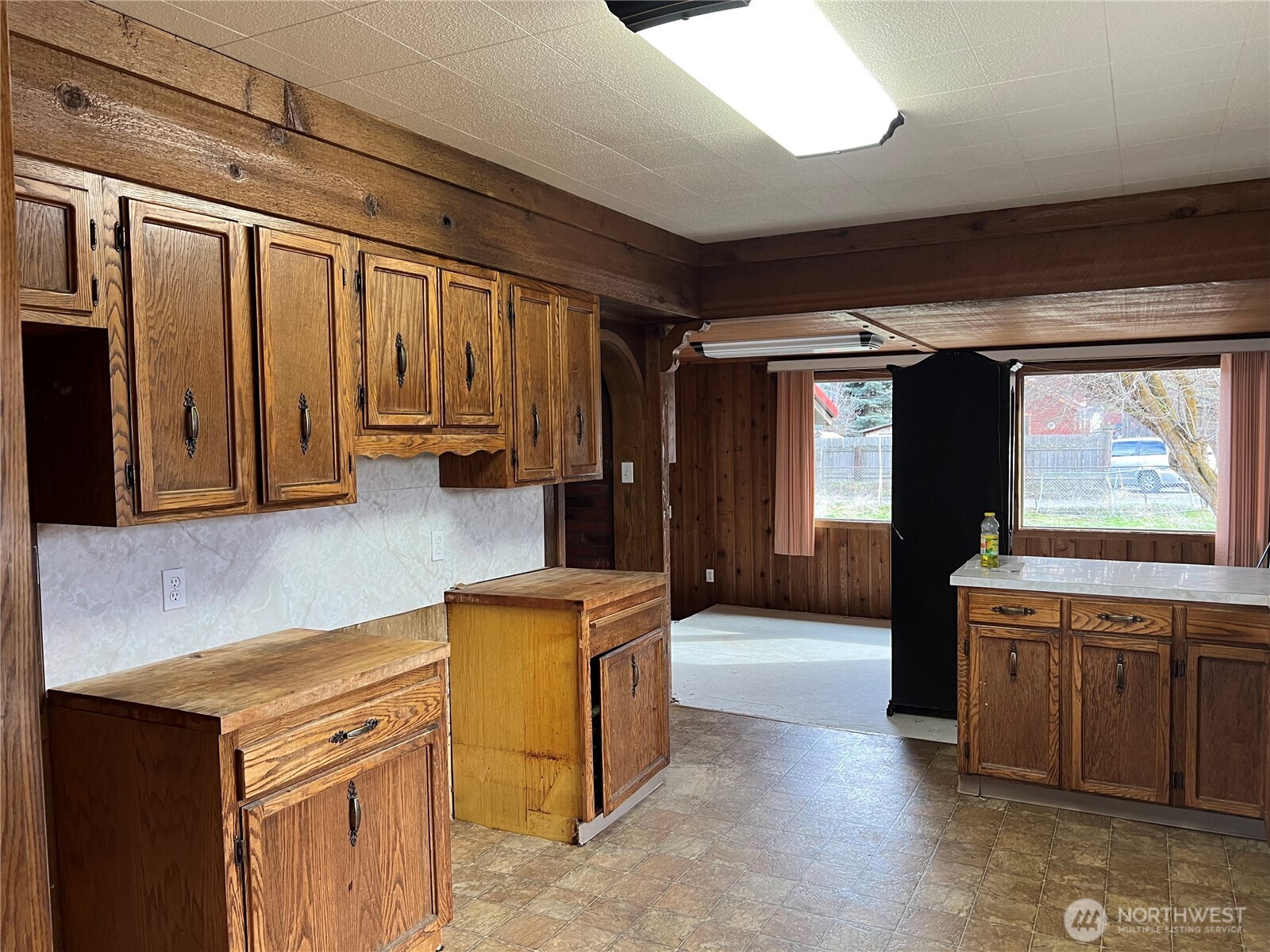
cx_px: 635
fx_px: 954
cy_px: 476
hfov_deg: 67.3
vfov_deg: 53.1
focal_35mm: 26
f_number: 1.5
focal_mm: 5.7
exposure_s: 1/68
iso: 100
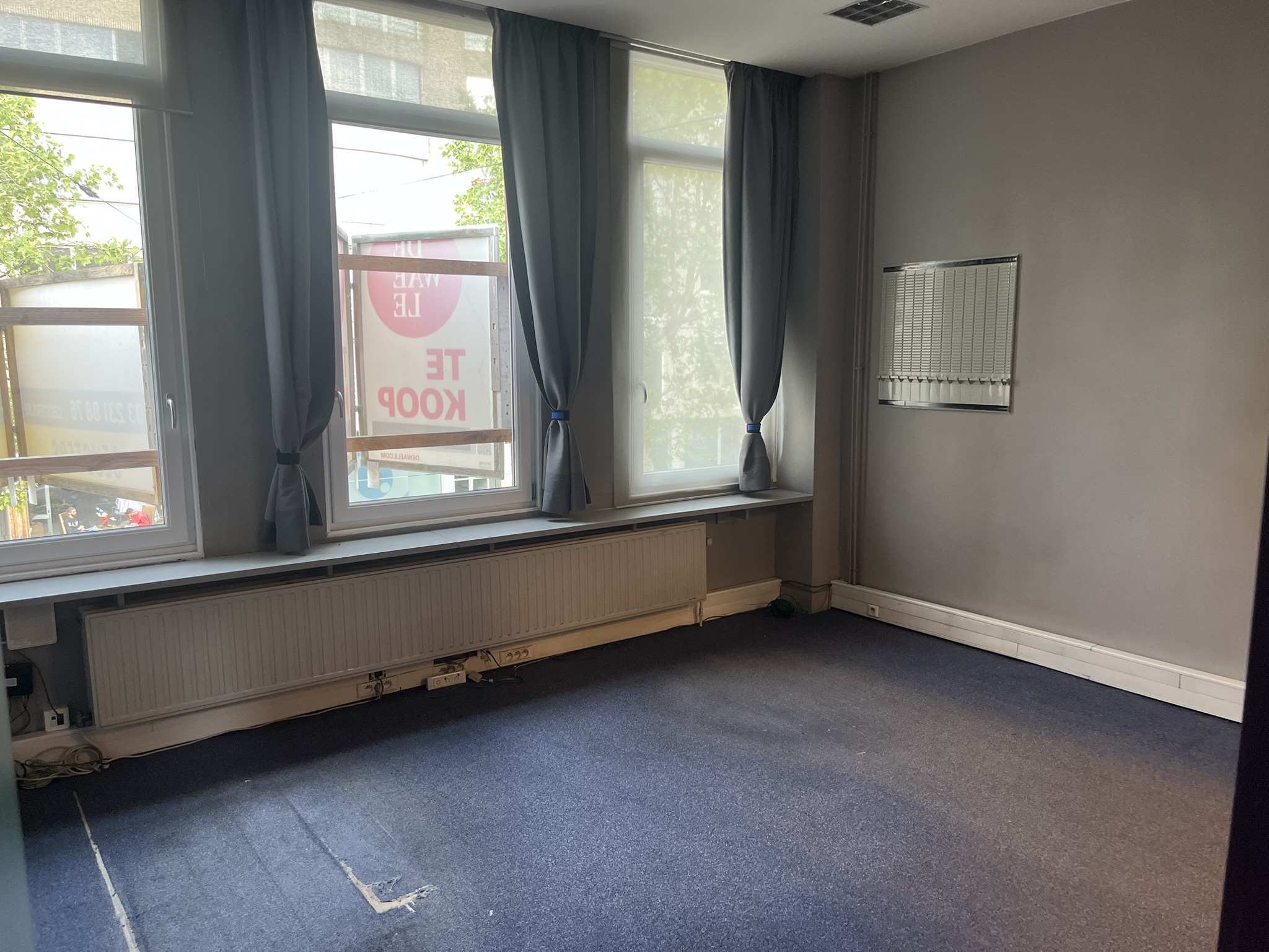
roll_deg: +0.6
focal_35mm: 26
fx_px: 953
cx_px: 634
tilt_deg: -9.1
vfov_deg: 53.1
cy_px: 476
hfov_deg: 67.3
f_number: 1.6
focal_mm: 5.1
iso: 125
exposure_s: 1/100
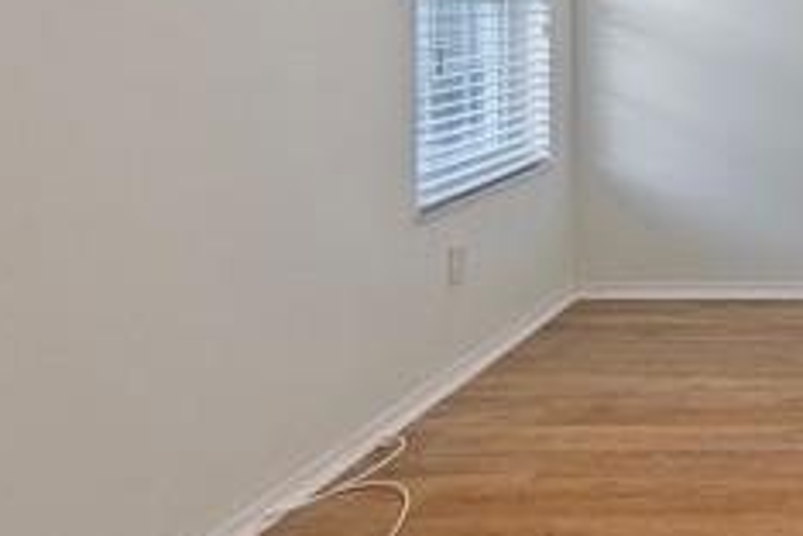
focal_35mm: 41
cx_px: 1016
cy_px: -15
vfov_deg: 30.1
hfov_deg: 34.9
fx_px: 914
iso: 400
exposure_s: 1.6
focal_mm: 16
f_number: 8
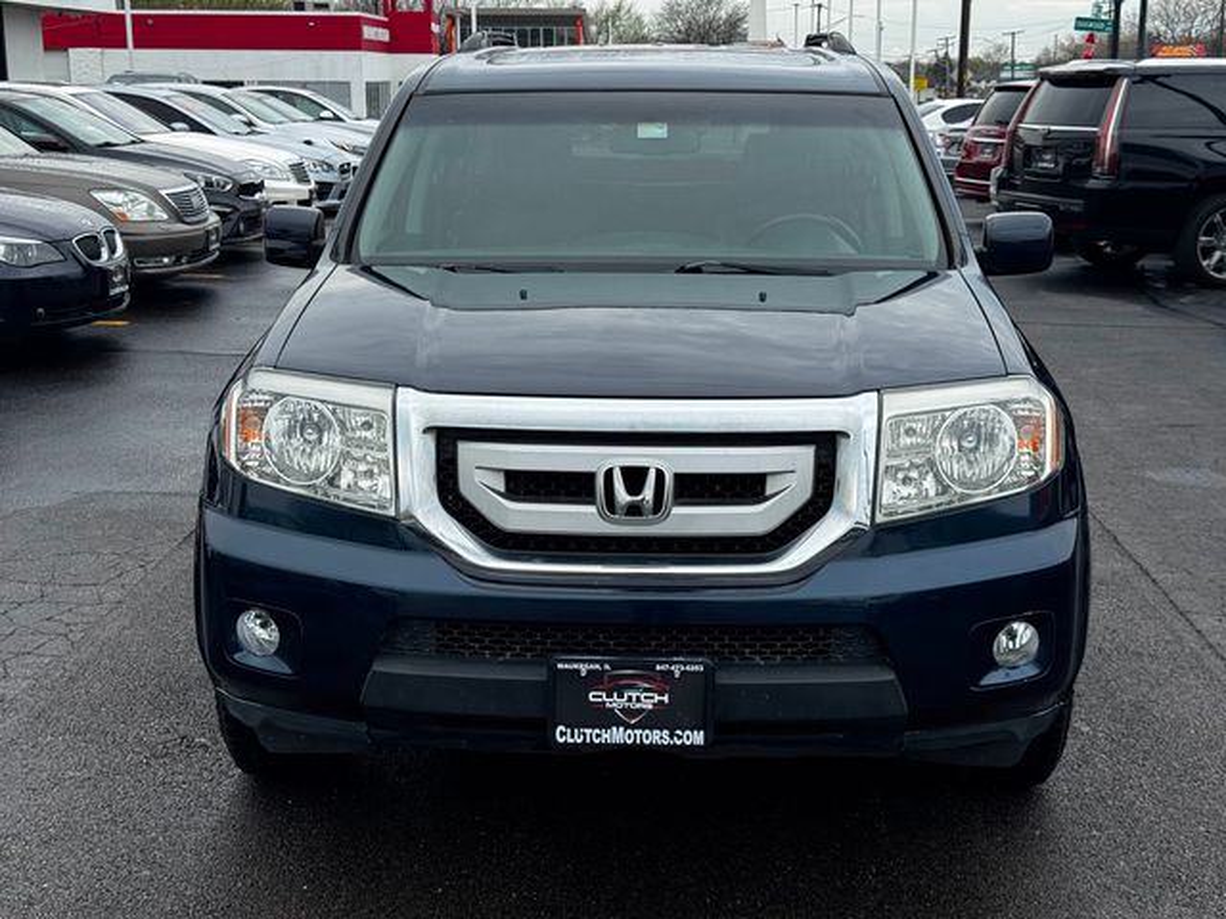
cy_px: 460
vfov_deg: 30.3
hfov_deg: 39.7
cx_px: 613
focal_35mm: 48
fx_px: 1700
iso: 64
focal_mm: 6.76
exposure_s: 1/2415
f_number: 1.78
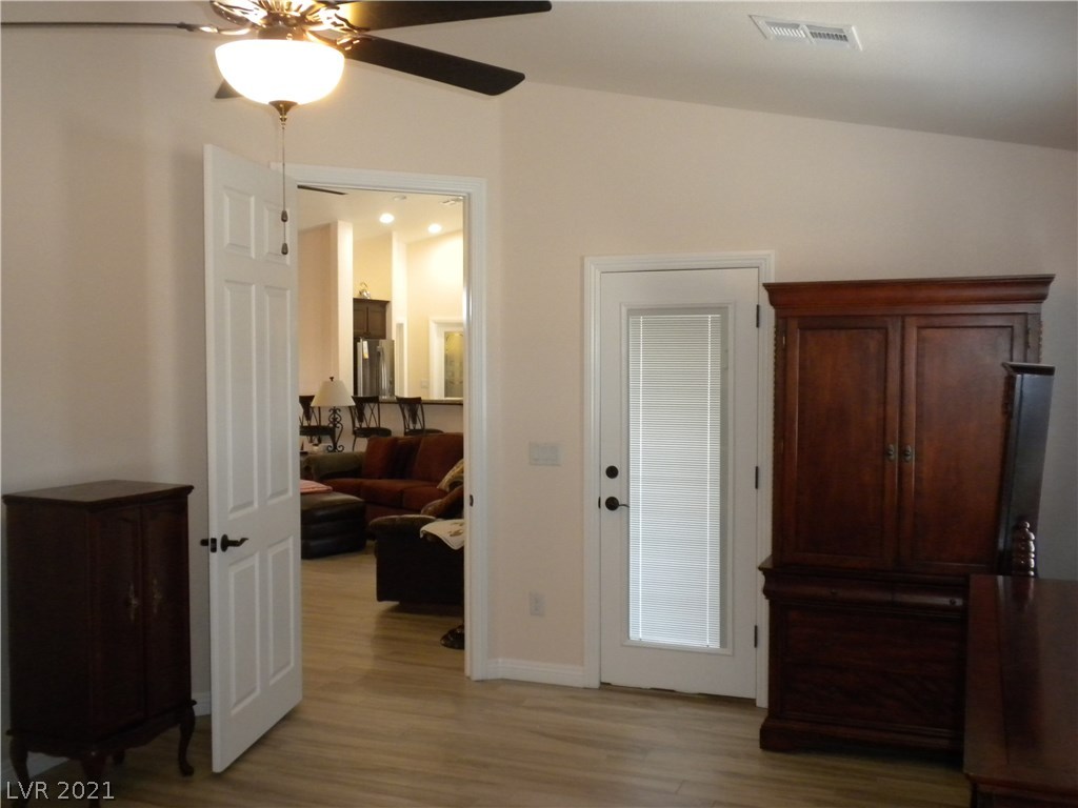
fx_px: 1152
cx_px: 539
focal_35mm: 37
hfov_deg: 50.1
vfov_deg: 38.7
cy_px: 404
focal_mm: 6.6
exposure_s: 1/42.6
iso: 400
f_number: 3.5
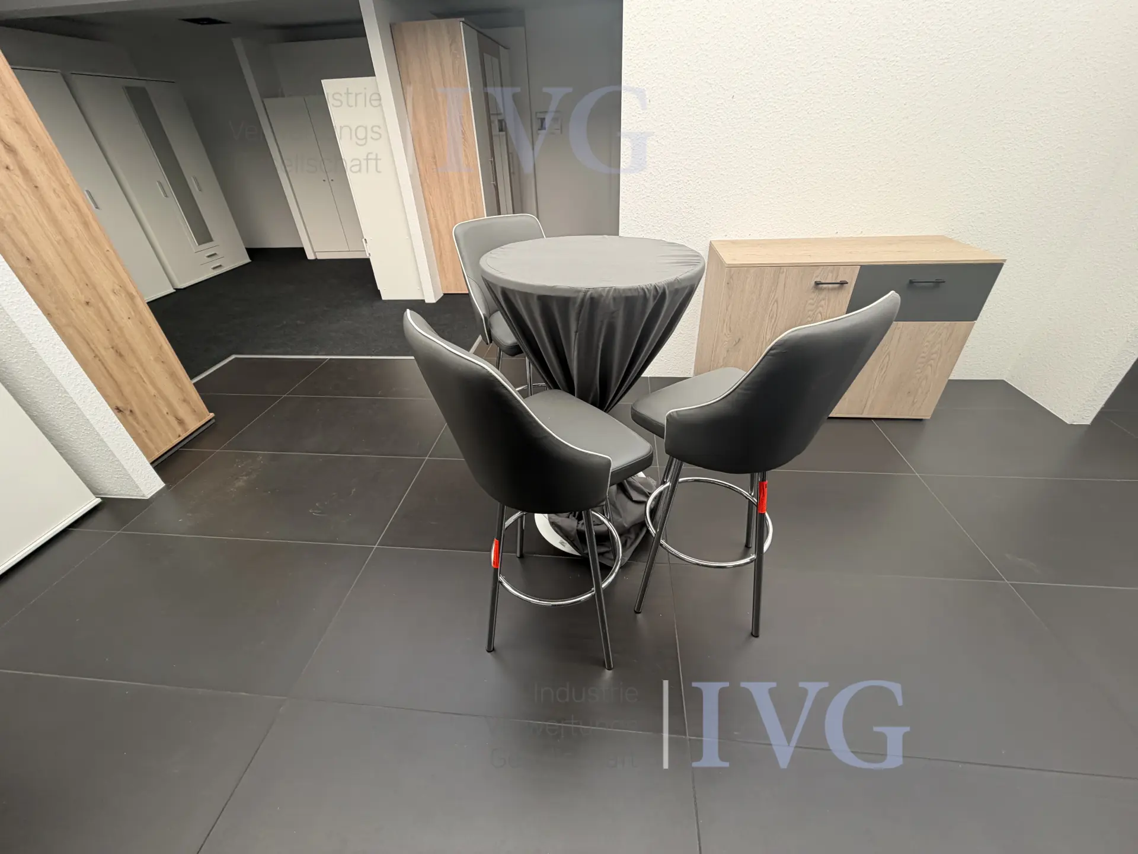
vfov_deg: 85.7
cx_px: 569
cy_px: 427
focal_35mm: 14
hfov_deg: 102.1
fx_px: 460
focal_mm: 2.22
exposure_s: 1/200
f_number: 2.2
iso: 40
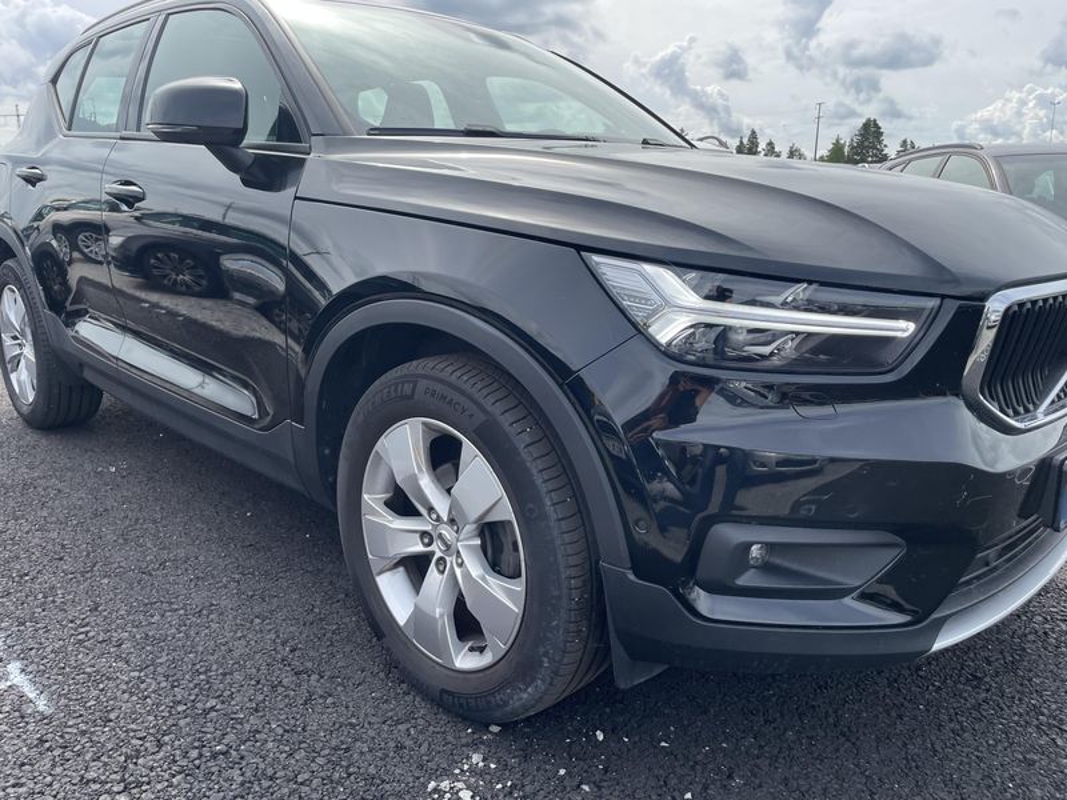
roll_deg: -0.1
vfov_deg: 53.1
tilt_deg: -14.6
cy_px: 400
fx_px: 801
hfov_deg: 67.3
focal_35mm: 26
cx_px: 534
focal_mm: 4.2
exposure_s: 1/1825
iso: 32
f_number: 1.6
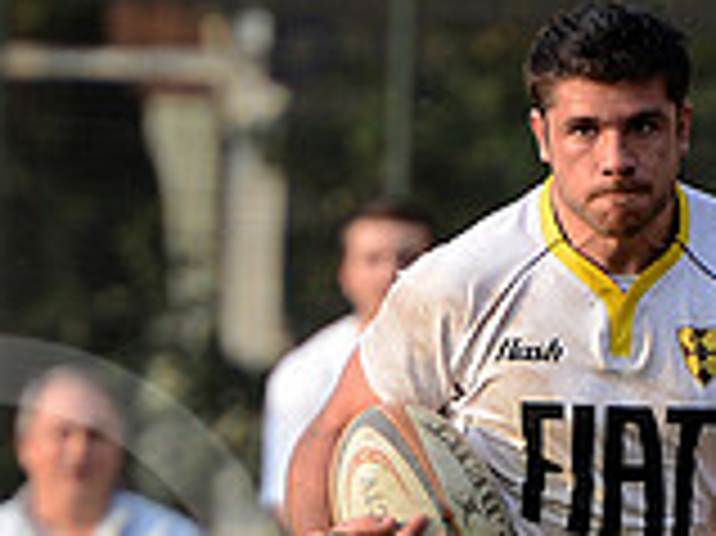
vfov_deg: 1.6
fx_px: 19573
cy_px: 669
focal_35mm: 947
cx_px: 748
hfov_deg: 2.1
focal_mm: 270
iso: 500
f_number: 4
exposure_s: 1/800
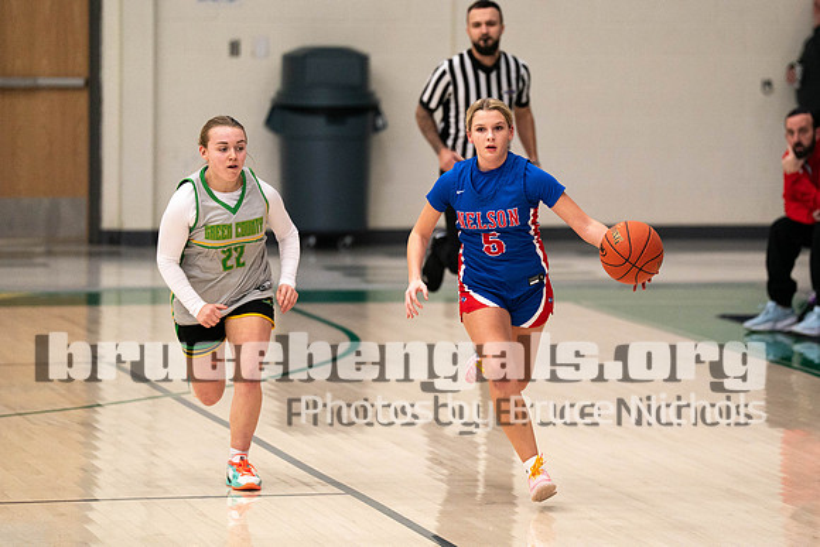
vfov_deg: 5.4
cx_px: 526
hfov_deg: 8.0
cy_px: 196
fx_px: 5850
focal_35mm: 257
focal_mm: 200
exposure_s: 1/1000
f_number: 2.8
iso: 2500
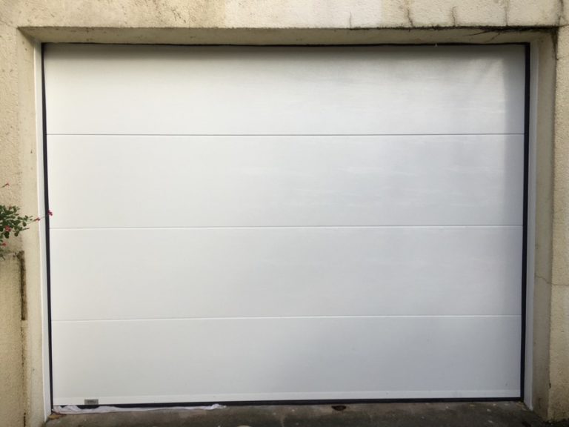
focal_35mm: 29
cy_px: 214
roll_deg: +0.3
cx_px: 284
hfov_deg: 61.7
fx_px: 477
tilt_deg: -2.0
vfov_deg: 48.2
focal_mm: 4.15
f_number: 2.2
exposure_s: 1/927
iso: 25
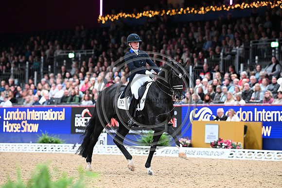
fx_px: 1528
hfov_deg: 10.5
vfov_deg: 7.0
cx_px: 141
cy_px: 94
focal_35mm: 195
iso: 6400
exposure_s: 1/800
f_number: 4
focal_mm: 195
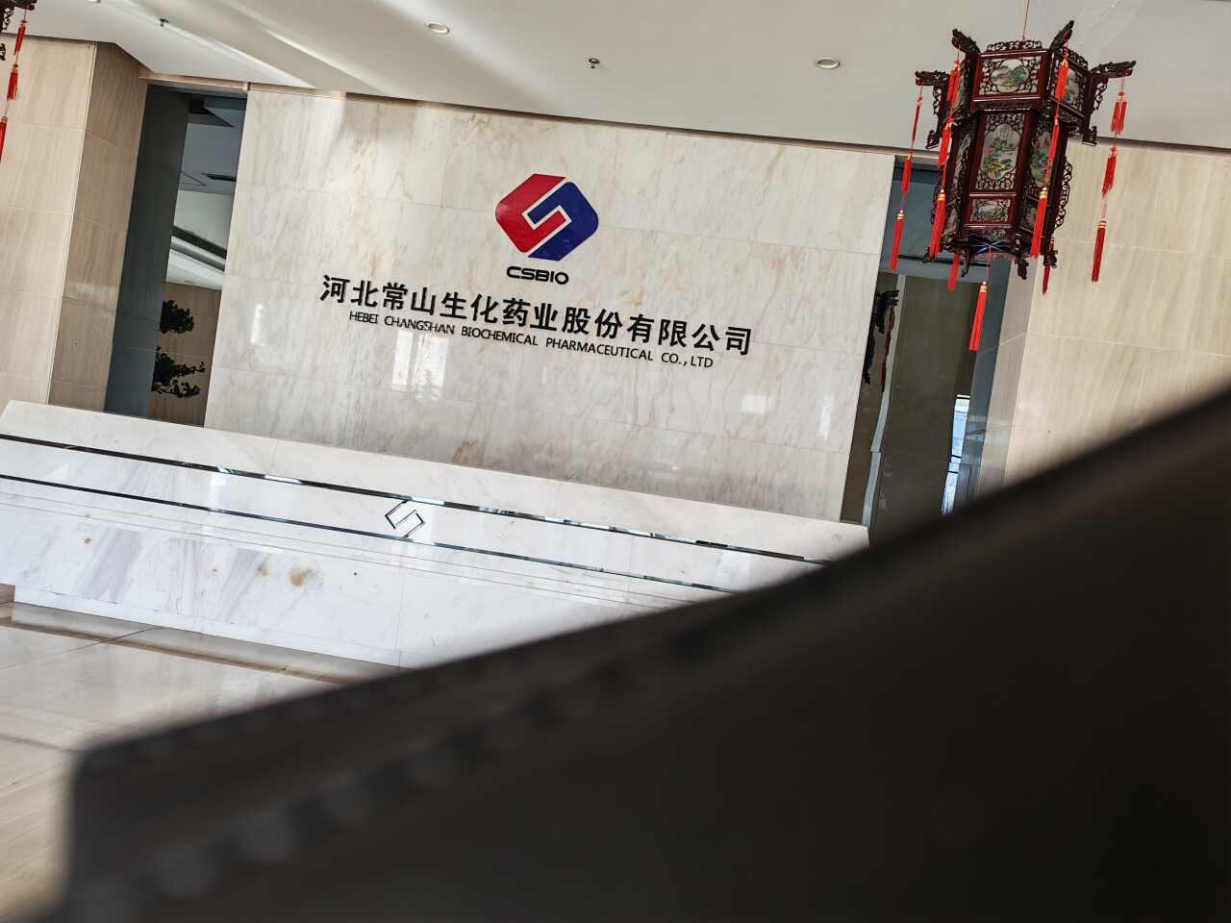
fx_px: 960
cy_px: 462
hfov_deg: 65.3
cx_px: 616
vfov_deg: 51.4
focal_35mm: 27
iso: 400
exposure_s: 1/100
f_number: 1.9
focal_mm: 6.12
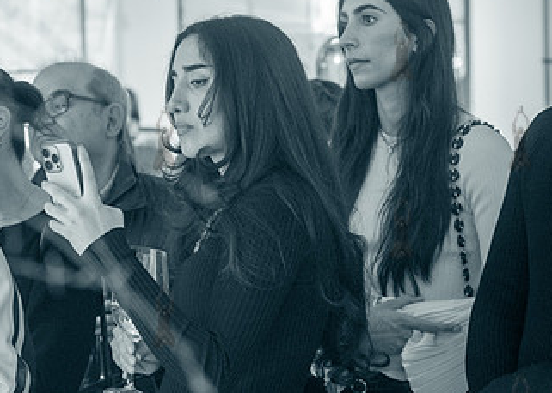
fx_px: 2962
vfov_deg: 7.6
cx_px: 198
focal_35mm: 189
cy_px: 137
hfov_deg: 10.6
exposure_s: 1/160
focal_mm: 100
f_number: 4
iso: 2500
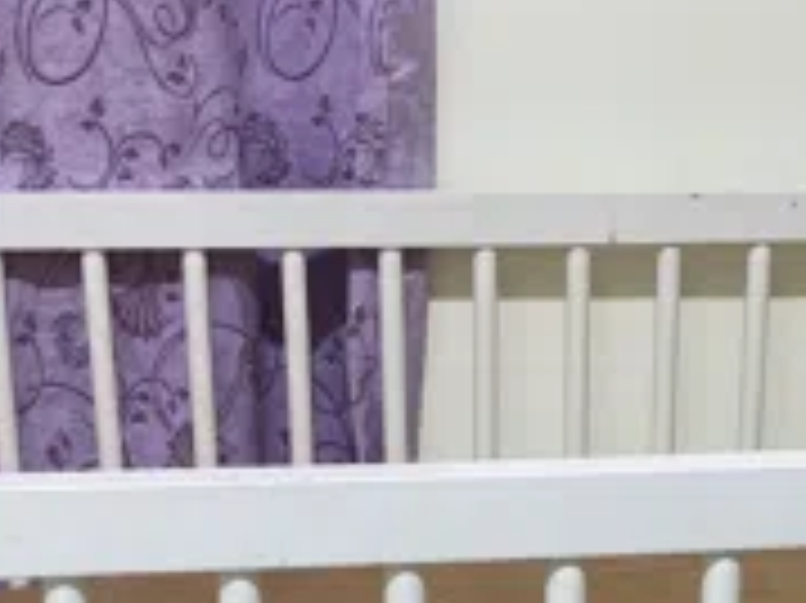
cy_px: 734
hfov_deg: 20.8
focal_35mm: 93
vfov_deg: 15.3
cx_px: 653
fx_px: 2164
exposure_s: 1/50
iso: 100
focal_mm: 4.25
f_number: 1.8
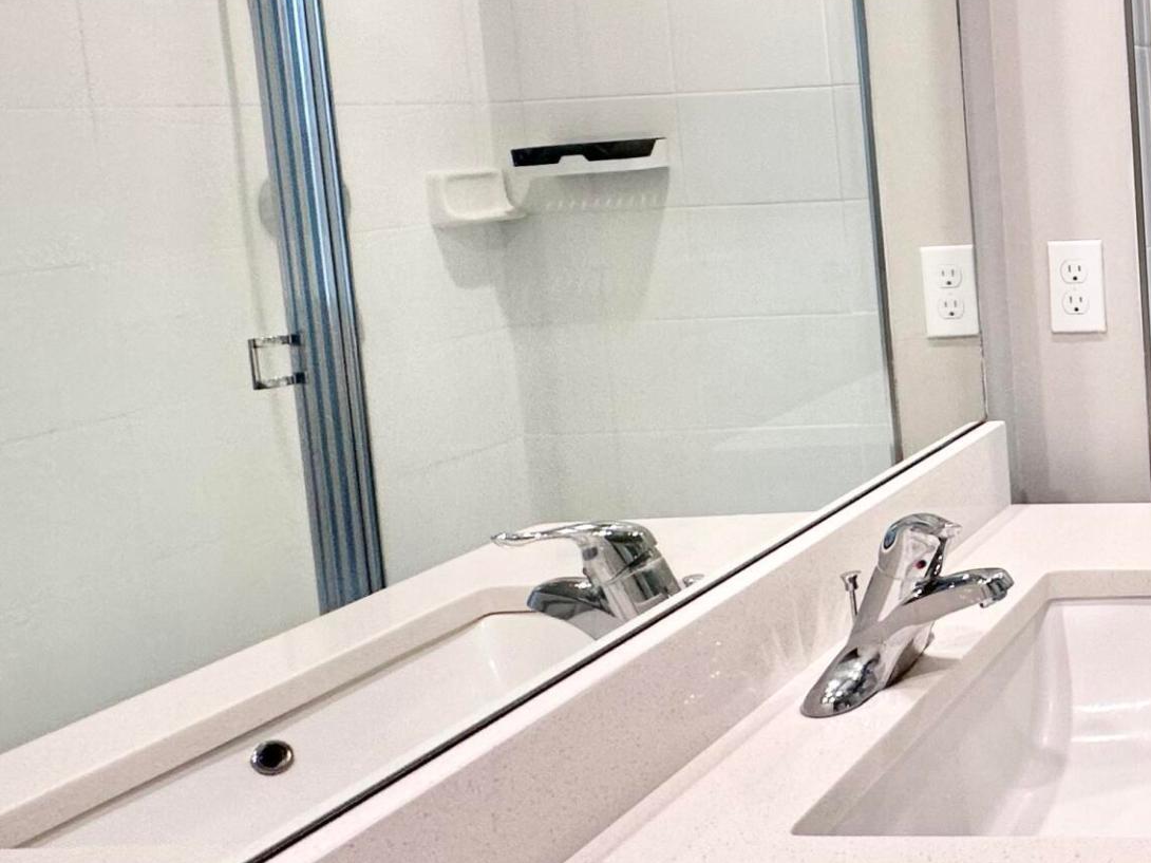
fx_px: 1230
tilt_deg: -2.7
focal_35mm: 37
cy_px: 164
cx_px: 1470
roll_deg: +2.5
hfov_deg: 35.5
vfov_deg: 37.2
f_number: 2.2
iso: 100
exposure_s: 1/120
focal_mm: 2.22
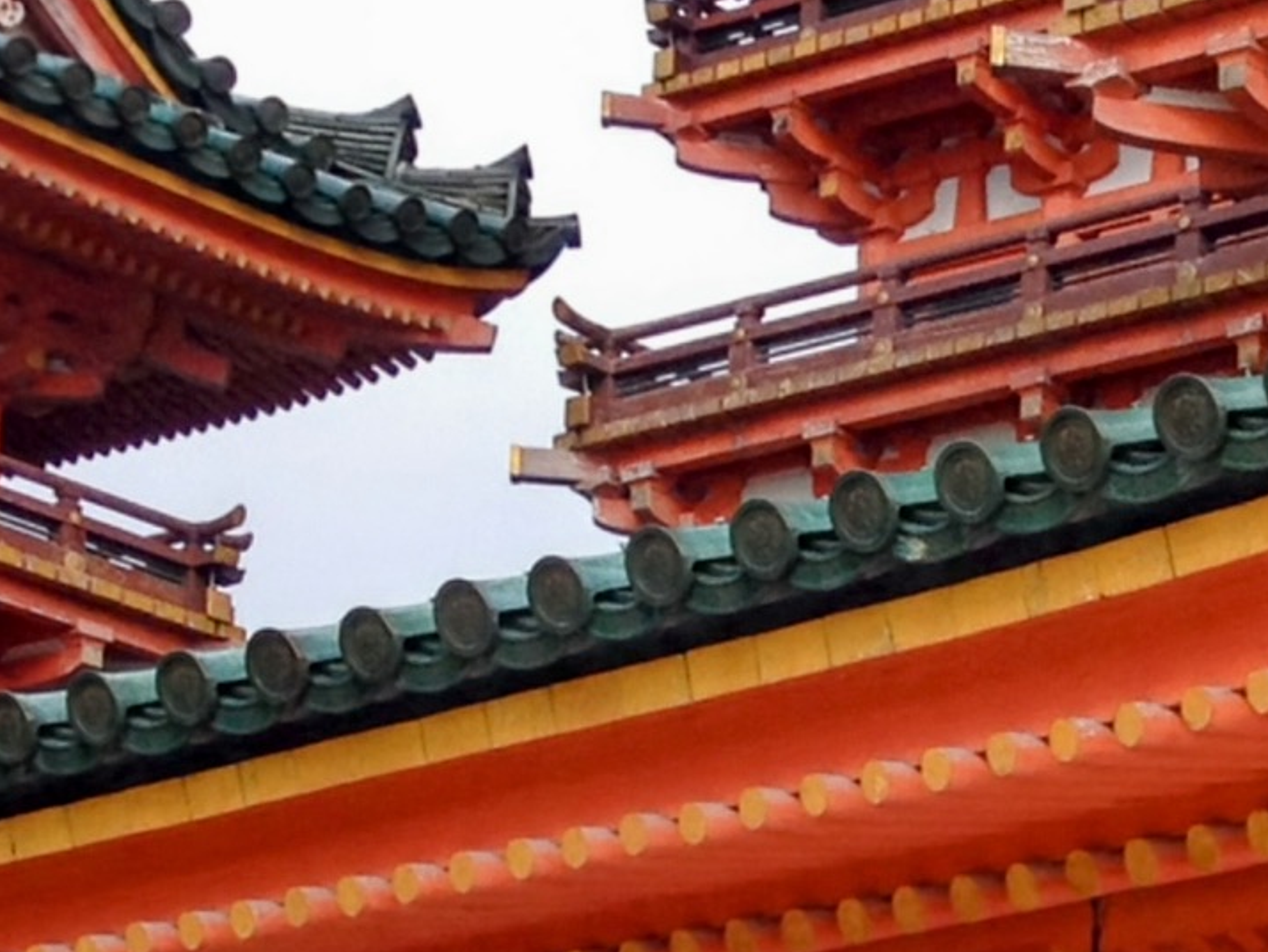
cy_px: 1684
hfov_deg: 11.5
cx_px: 2199
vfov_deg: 8.9
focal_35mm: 160
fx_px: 5863
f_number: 2.4
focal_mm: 4.28
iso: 50
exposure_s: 1/391
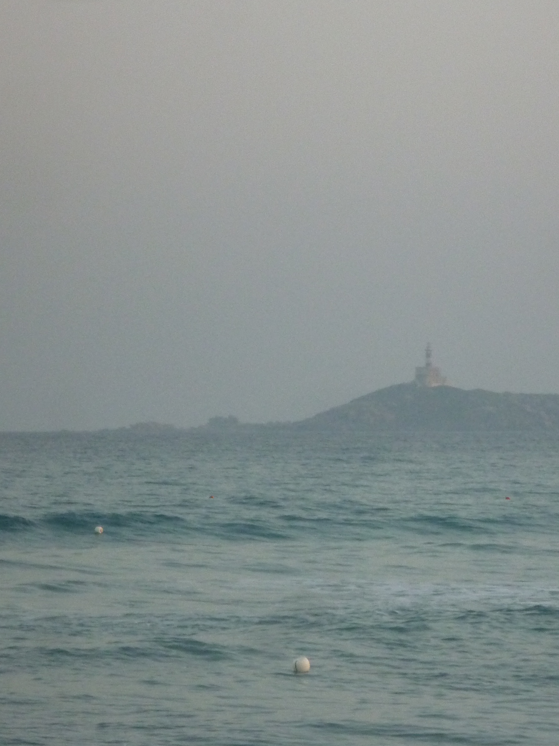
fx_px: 4177
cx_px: 425
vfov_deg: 10.2
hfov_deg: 7.6
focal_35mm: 194
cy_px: 372
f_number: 5.9
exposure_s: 1/100
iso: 400
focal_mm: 26
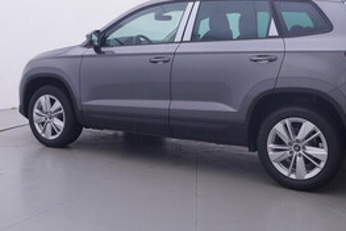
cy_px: 58
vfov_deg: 28.3
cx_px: 195
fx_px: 453
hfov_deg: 41.8
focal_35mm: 47
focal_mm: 15
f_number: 5
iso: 200
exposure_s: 1/80
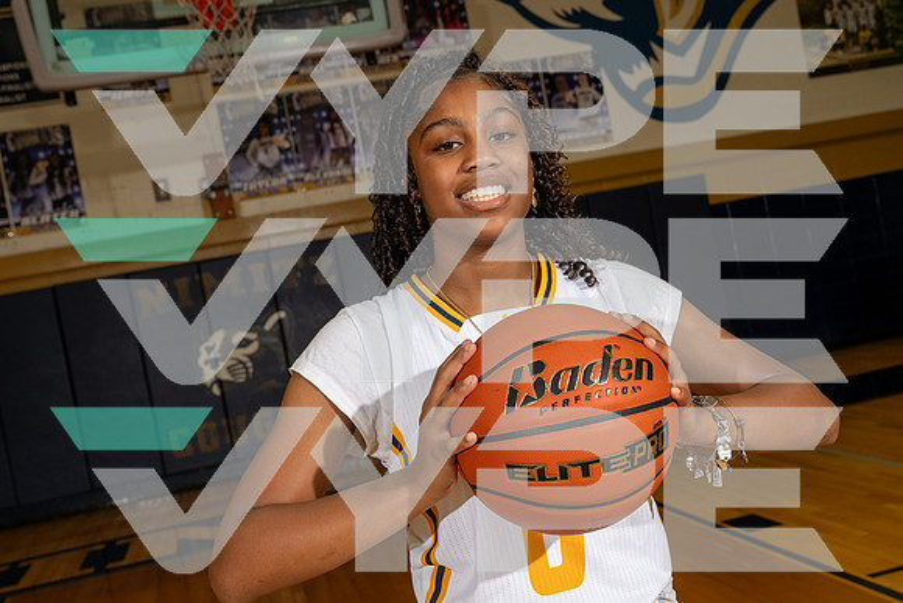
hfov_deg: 45.4
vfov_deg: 31.2
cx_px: 452
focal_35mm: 43
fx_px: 1079
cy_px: 302
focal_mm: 43
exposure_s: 1/250
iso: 800
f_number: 8
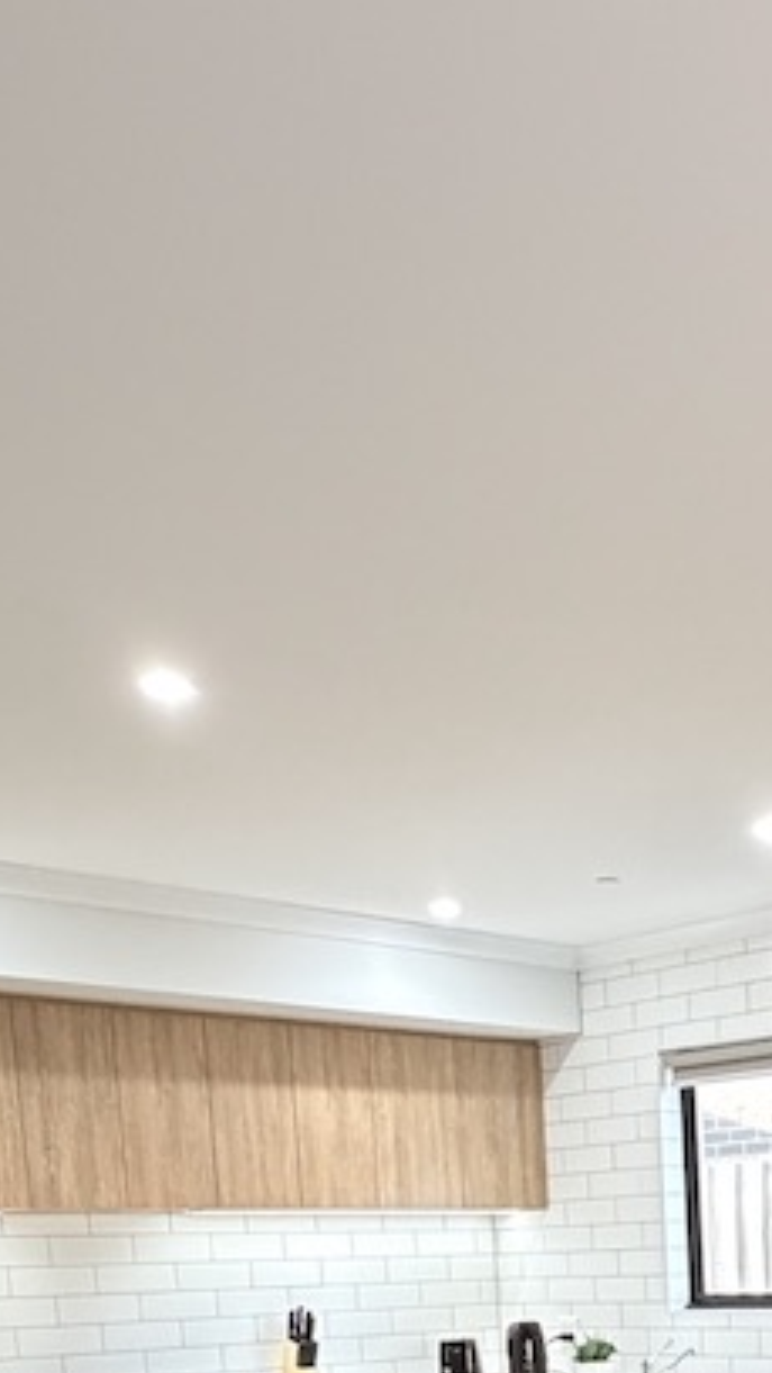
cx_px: 833
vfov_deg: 36.0
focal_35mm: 48
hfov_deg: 23.5
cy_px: 1532
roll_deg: +2.1
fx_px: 1746
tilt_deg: -9.7
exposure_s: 1/60
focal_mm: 2.22
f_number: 2.2
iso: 640
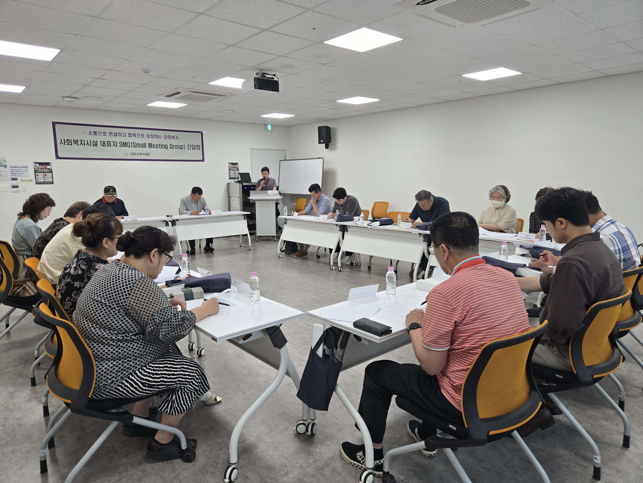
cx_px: 322
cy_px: 242
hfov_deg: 73.9
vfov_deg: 58.9
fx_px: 427
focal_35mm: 23
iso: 64
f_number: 1.8
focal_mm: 5.4
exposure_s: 1/120
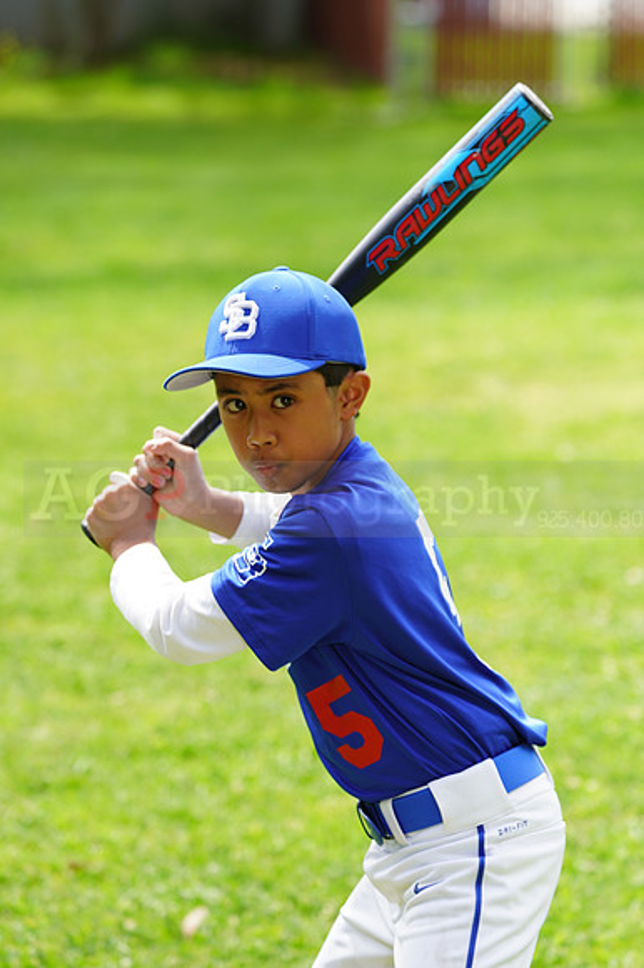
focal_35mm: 198
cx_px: 322
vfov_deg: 10.4
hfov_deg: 6.9
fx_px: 5319
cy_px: 484
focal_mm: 198
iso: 200
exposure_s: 1/200
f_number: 6.3
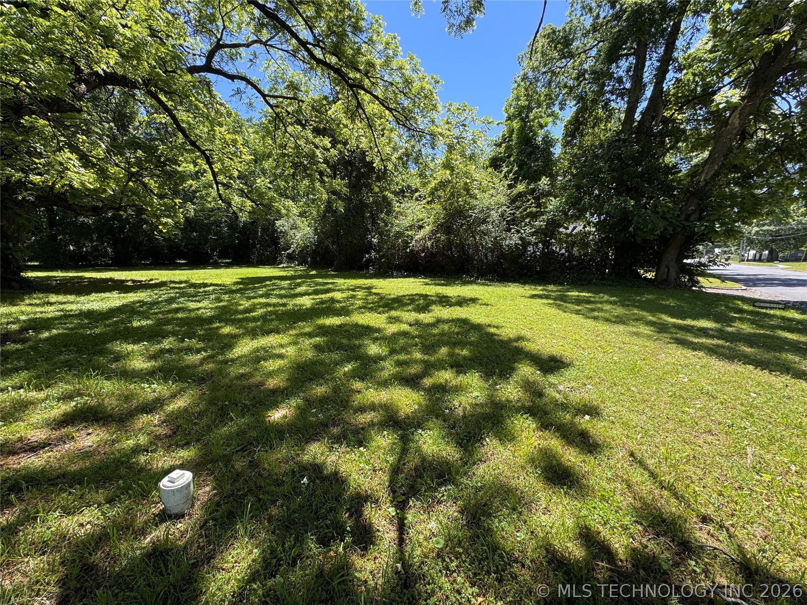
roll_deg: +0.0
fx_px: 326
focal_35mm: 14
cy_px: 302
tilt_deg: -8.8
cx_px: 404
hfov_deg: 102.1
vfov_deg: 85.7
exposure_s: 1/373
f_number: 2.2
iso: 40
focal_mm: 2.22
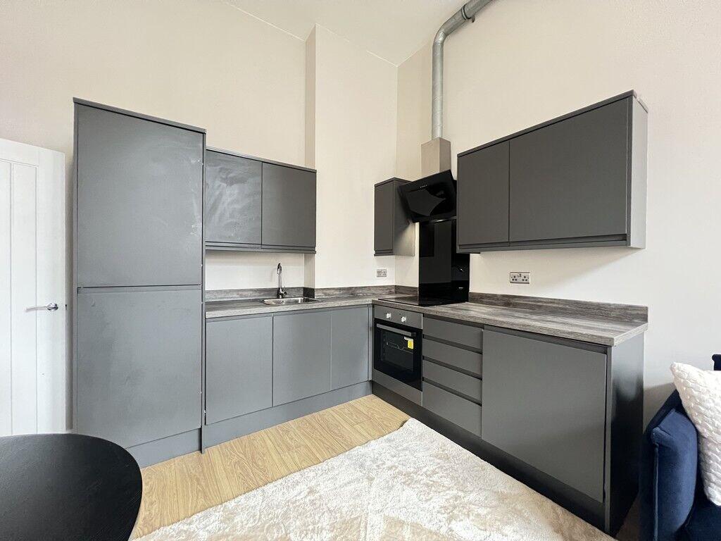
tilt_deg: -1.2
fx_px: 271
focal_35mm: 13
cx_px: 360
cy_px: 270
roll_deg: -0.3
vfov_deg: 89.9
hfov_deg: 106.2
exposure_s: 1/34
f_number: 1.8
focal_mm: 1.57
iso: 640
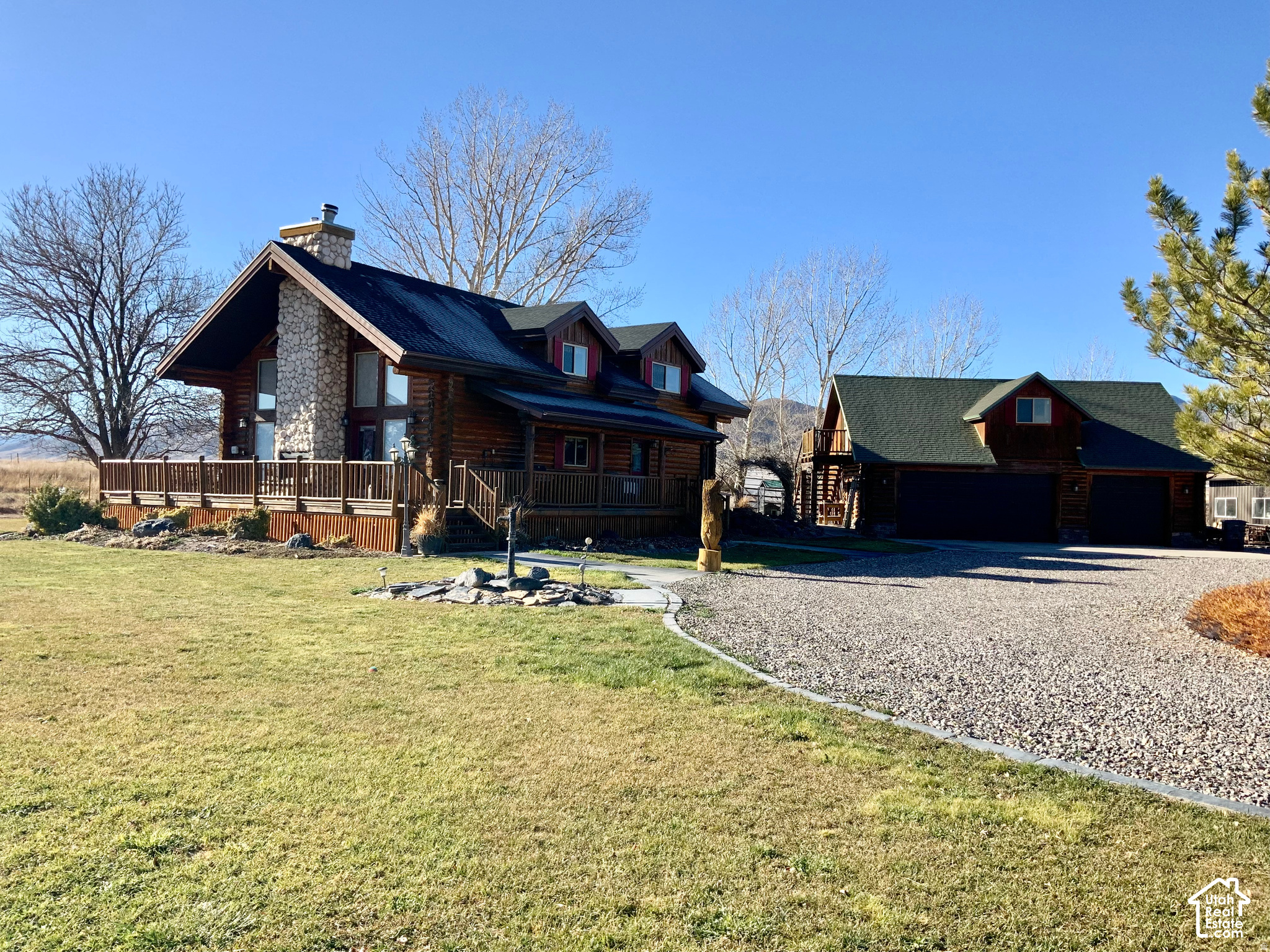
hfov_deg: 61.7
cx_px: 635
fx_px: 1064
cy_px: 476
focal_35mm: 29
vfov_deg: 48.2
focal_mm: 3
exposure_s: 1/1412
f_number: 1.8
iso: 16
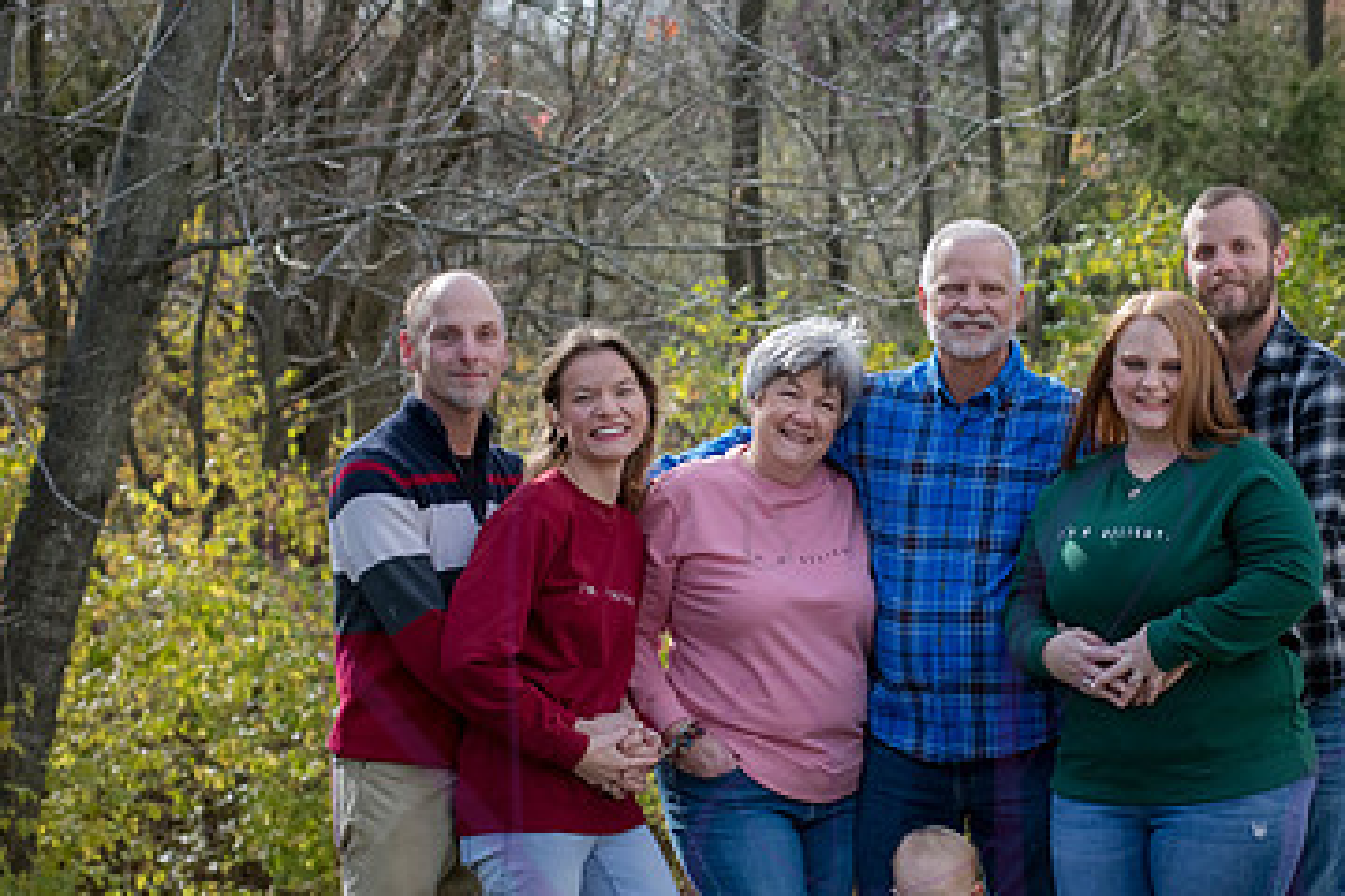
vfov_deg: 10.6
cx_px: 889
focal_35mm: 129
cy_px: 525
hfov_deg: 15.9
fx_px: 4819
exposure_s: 1/800
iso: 400
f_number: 5
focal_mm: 80
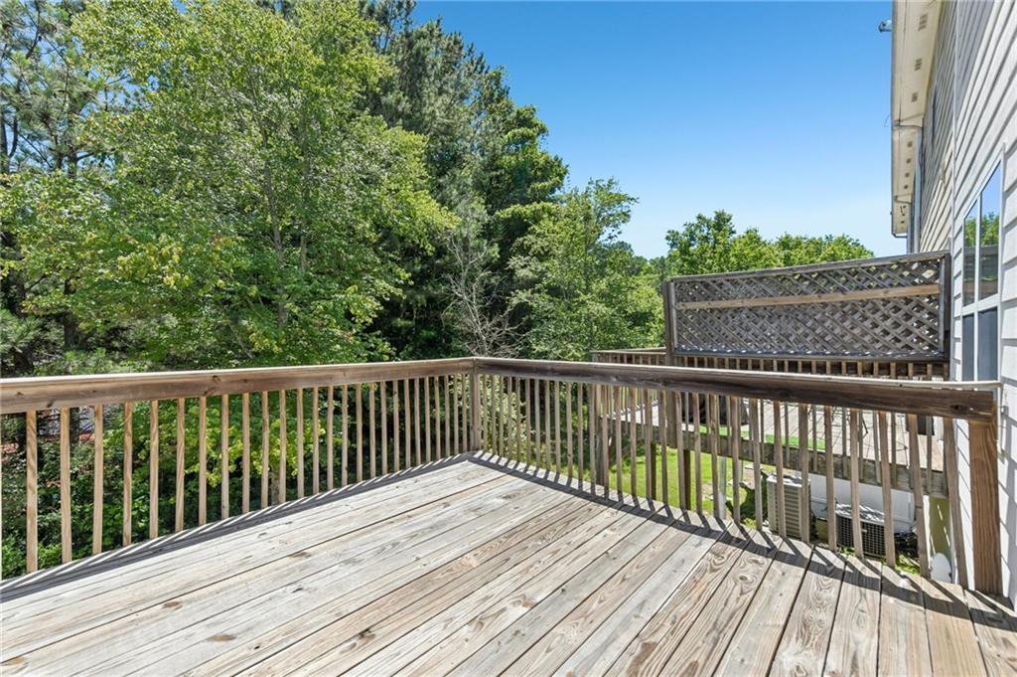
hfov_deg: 104.3
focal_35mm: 14
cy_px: 338
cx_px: 508
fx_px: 395
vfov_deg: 81.1
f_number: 8
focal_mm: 14
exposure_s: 1/1250
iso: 400
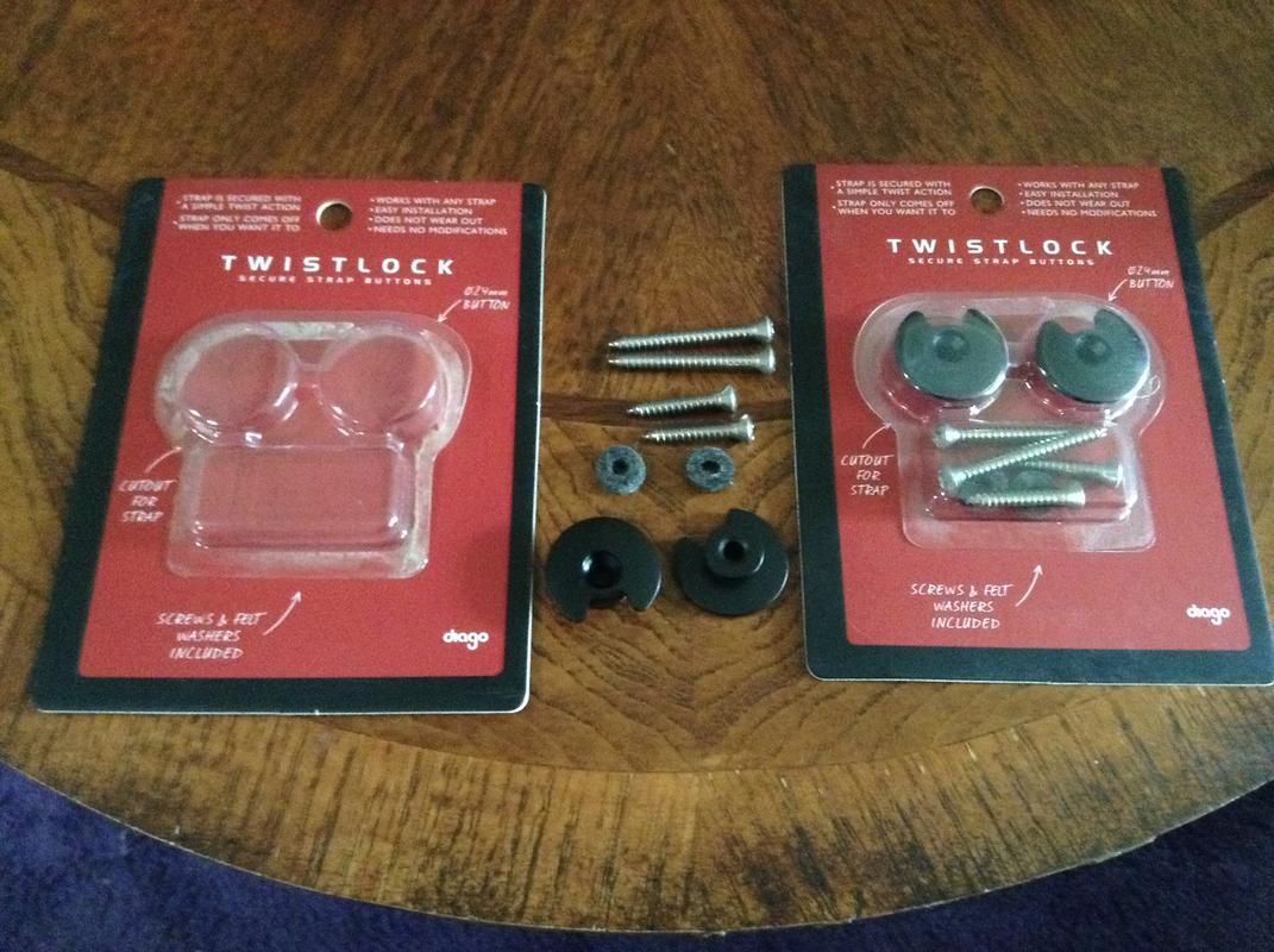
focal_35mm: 33
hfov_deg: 55.4
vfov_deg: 42.8
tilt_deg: -66.4
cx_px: 637
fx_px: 1213
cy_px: 476
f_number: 2.4
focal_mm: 3.3
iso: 640
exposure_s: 1/15
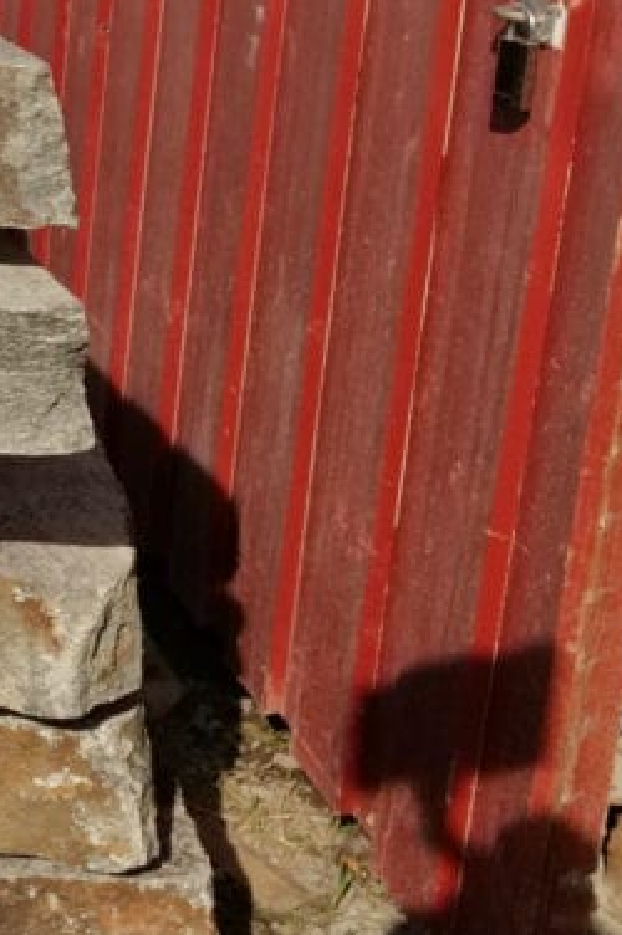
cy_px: 245
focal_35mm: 90
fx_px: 2337
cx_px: -468
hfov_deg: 13.7
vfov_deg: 22.4
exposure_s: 1/2000
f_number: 8
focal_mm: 33
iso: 6400
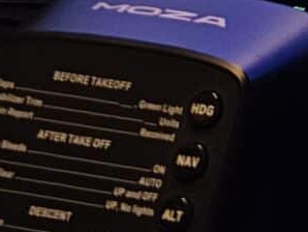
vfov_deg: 8.7
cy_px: -299
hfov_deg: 10.5
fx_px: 1407
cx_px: 765
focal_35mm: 158
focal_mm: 6.3
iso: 320
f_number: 1.7
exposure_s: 1/100
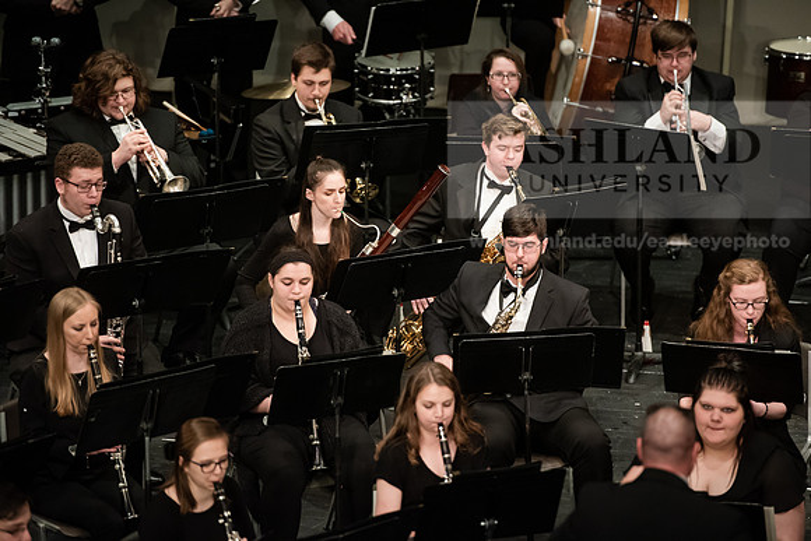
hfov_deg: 10.3
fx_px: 4506
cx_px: 406
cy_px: 270
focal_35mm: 200
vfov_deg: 6.9
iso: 3200
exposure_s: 1/250
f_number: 3.2
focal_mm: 200
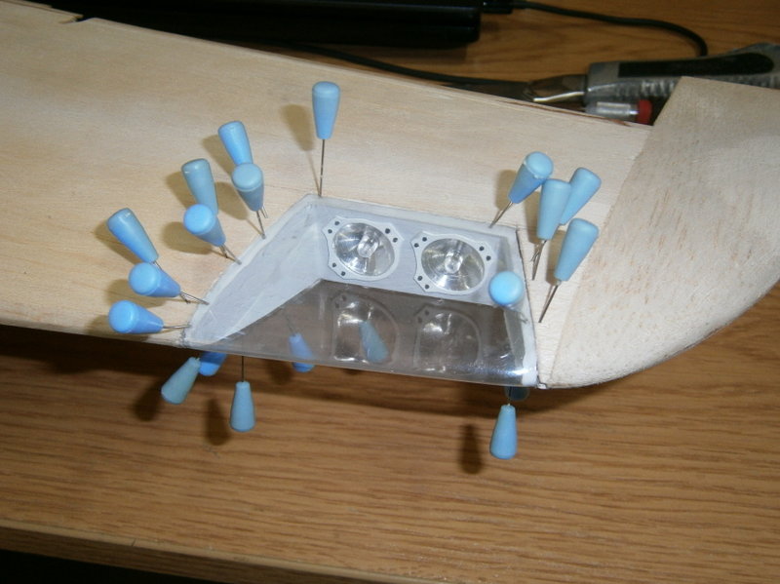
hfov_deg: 51.4
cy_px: 292
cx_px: 390
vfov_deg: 39.6
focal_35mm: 36
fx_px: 811
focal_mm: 6.4
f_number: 3.1
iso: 125
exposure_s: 1/40
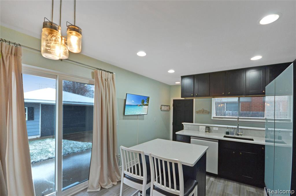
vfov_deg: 77.1
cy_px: 98
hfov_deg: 100.5
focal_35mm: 15
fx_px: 123
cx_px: 148
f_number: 4.5
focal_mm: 10
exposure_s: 1/80
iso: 400
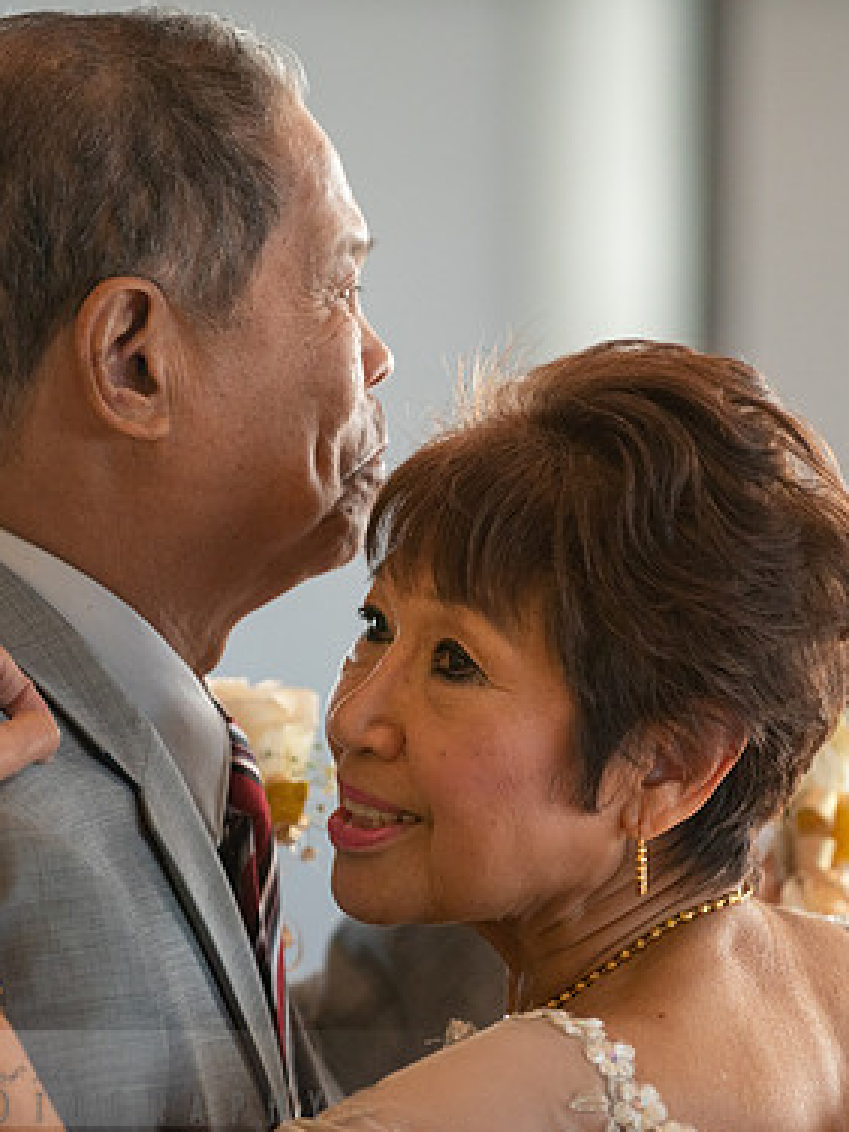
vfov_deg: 6.7
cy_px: 566
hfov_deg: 5.0
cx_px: 428
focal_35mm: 297
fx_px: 9712
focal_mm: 200
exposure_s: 1/500
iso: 800
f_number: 2.8
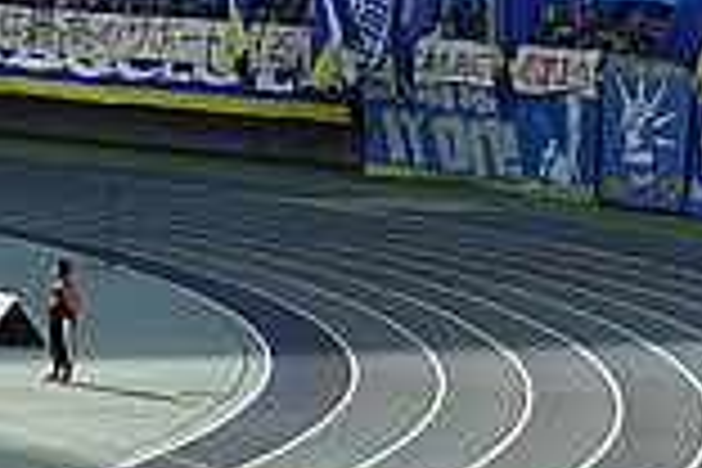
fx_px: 2554
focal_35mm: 131
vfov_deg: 10.1
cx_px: 891
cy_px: -238
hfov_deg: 15.0
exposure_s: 1/500
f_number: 3.9
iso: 125
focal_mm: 7.4
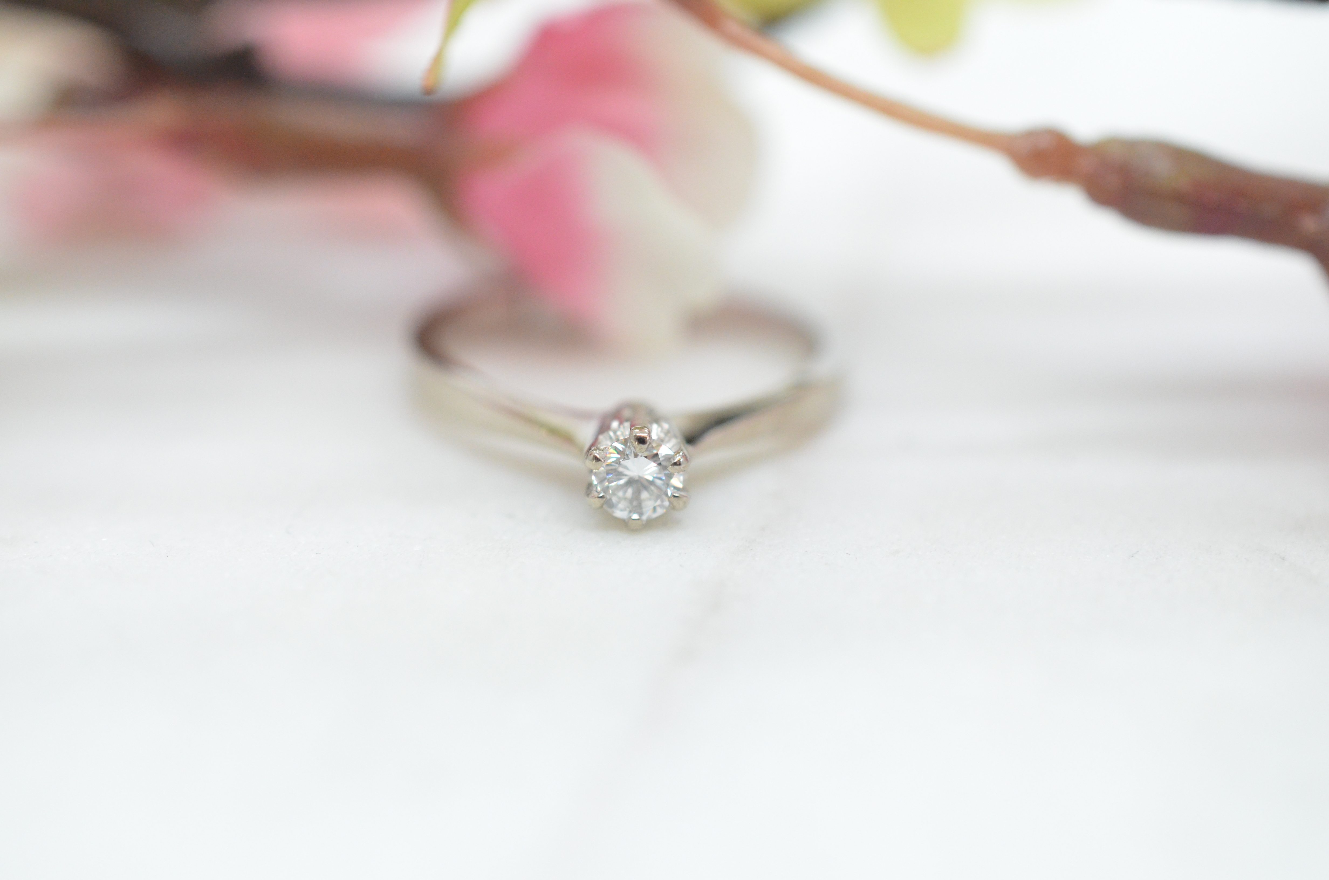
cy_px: 440
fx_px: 2210
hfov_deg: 33.5
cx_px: 664
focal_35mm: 60
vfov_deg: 22.5
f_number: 5
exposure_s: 1/1000
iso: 3200
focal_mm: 40
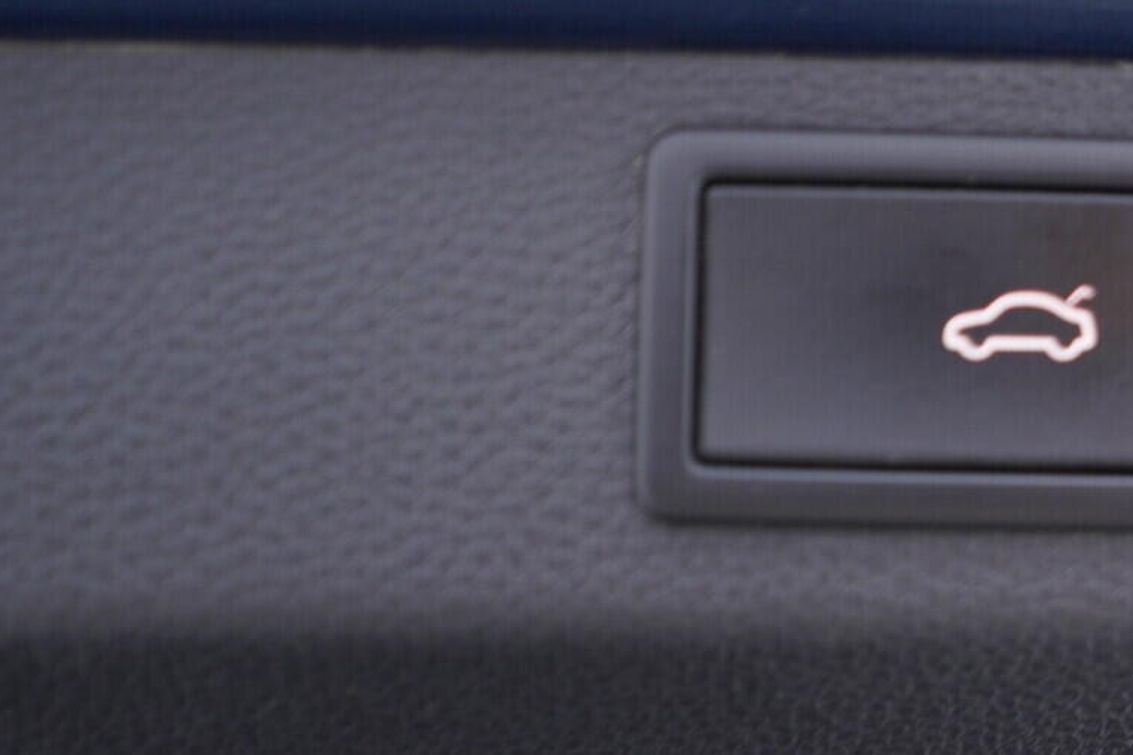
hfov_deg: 28.8
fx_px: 2140
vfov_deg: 20.0
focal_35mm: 68
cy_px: 259
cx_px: 965
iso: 250
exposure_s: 1/40
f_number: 2.8
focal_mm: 24
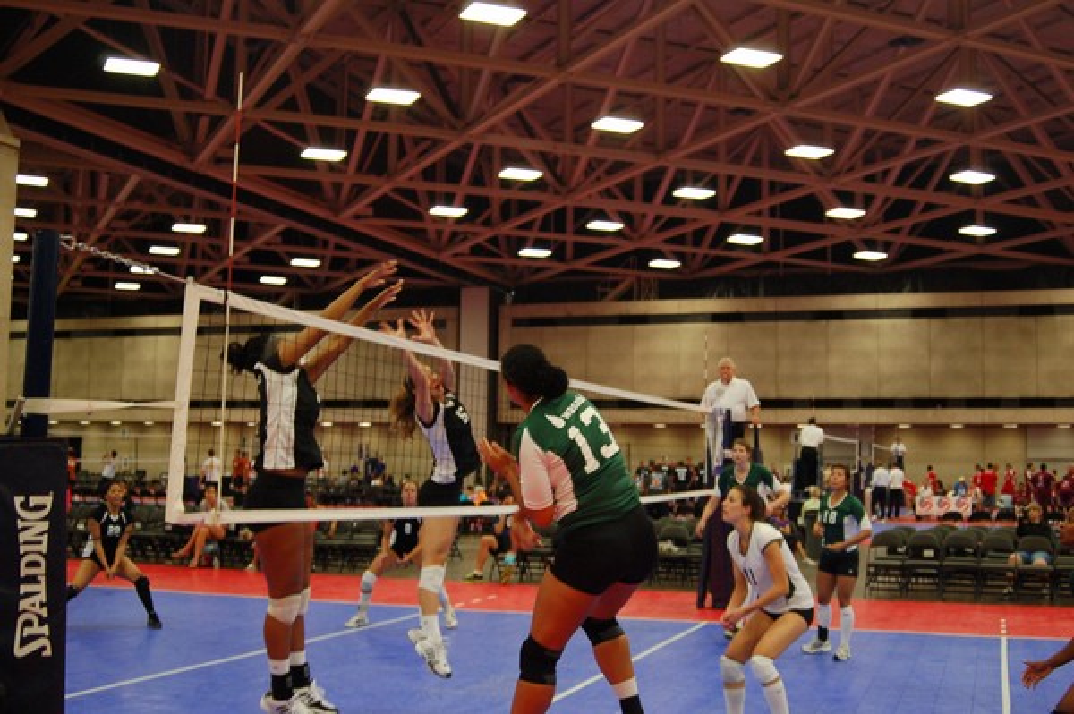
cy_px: 357
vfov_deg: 31.8
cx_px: 537
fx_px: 1252
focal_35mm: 42
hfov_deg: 46.4
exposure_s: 1/125
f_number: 3.3
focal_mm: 28
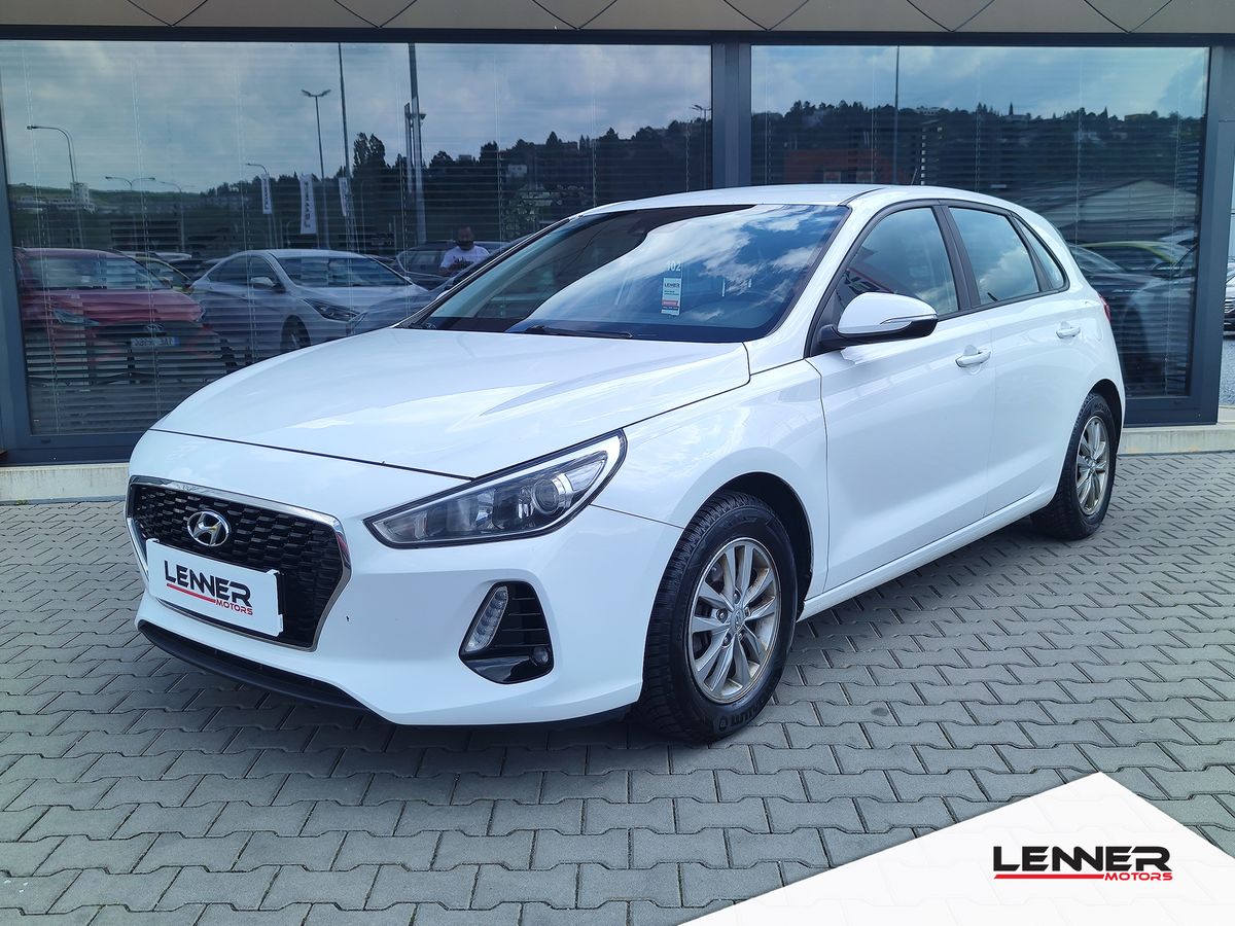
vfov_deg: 58.9
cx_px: 618
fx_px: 821
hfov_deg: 73.9
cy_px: 463
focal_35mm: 23
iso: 50
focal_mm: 7.01
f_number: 1.69
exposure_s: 1/536
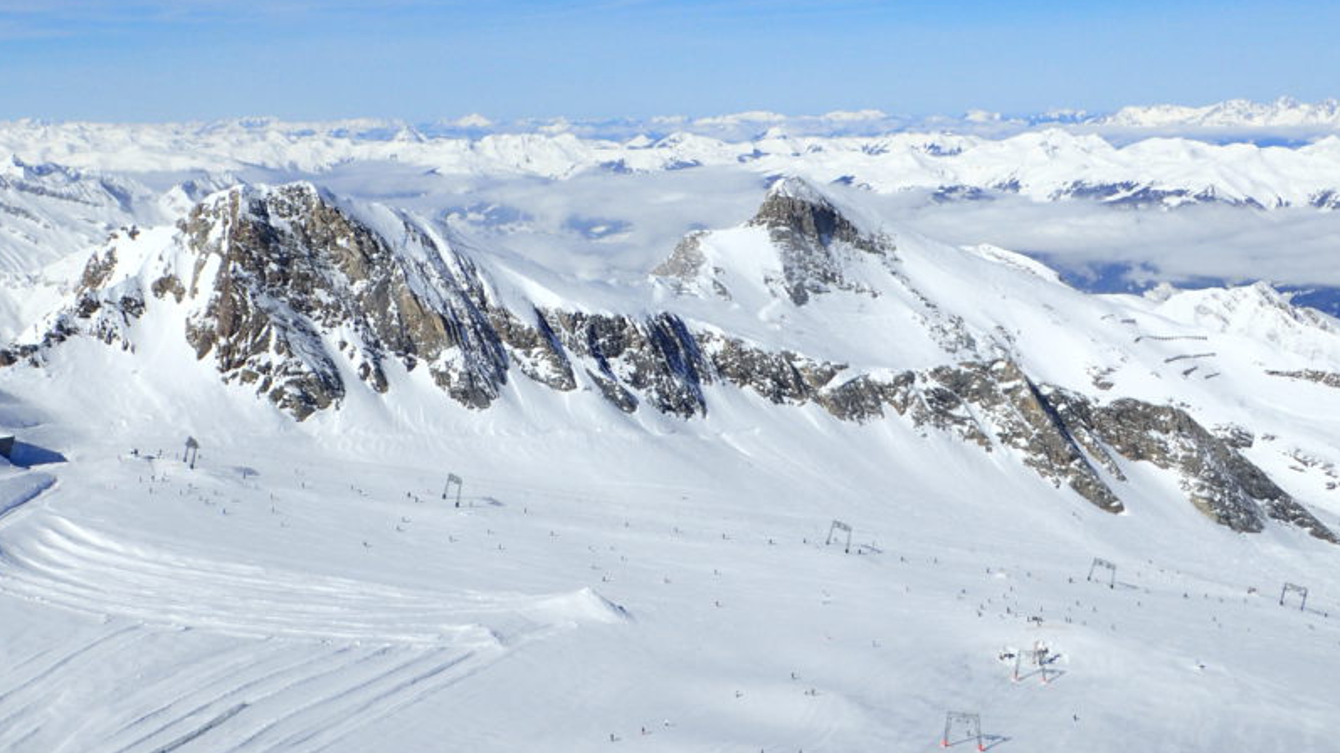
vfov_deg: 24.4
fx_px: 1741
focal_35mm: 49
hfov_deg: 41.9
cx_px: 548
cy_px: 314
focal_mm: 6.42
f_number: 10
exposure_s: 1/250
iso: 100
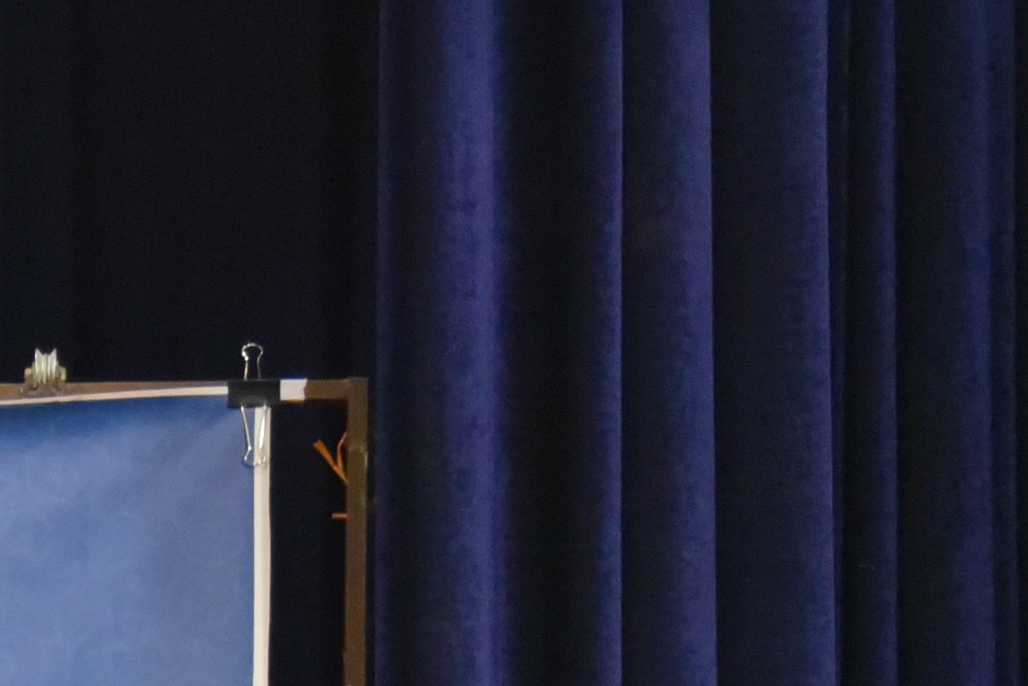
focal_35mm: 513
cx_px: -377
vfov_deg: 2.7
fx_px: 14654
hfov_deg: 4.0
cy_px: 1305
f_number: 5.3
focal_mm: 100
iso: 6400
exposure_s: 1/60
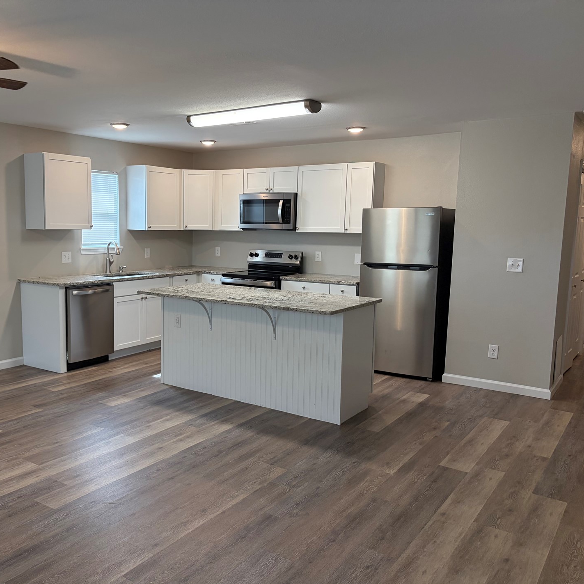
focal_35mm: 31
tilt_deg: -7.2
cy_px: 294
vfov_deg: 52.5
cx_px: 214
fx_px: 592
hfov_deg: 51.9
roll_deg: -0.3
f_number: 1.6
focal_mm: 5.96
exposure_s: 1/124
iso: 125
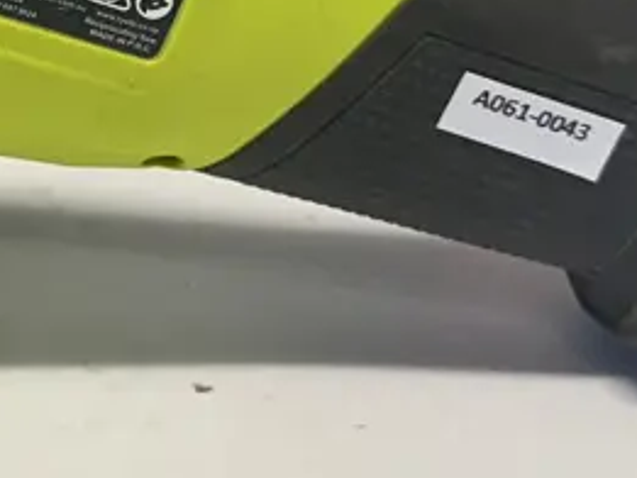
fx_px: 1731
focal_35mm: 94
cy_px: -68
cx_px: -107
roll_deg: +1.2
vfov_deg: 15.3
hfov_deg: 19.7
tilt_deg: -15.6
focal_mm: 6.86
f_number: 1.78
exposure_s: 1/100
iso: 125
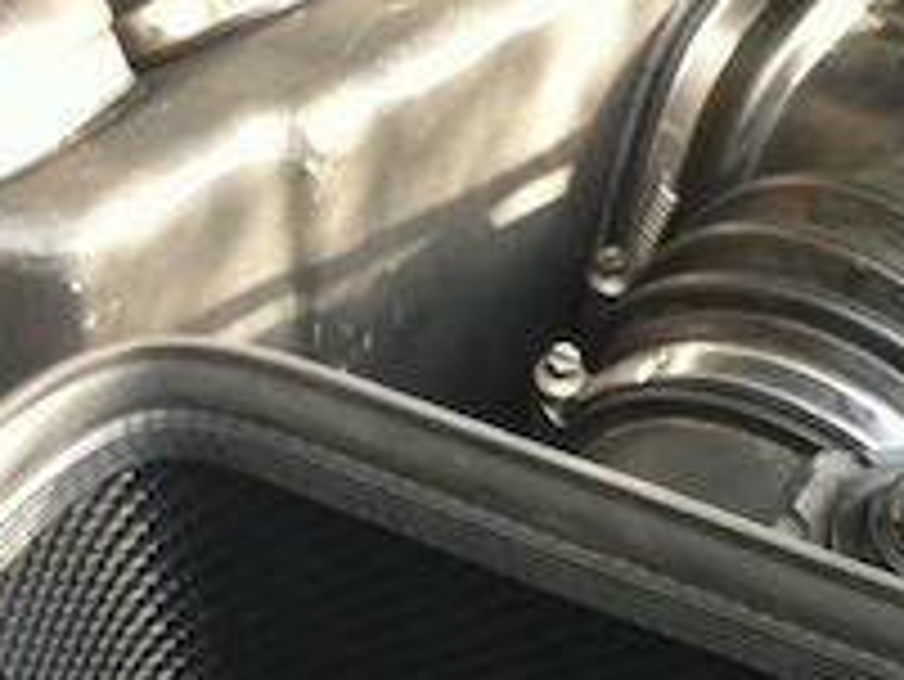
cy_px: 1238
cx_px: 454
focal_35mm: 139
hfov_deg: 14.2
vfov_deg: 10.1
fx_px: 3632
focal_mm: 3.85
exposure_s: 1/20
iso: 80
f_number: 2.8
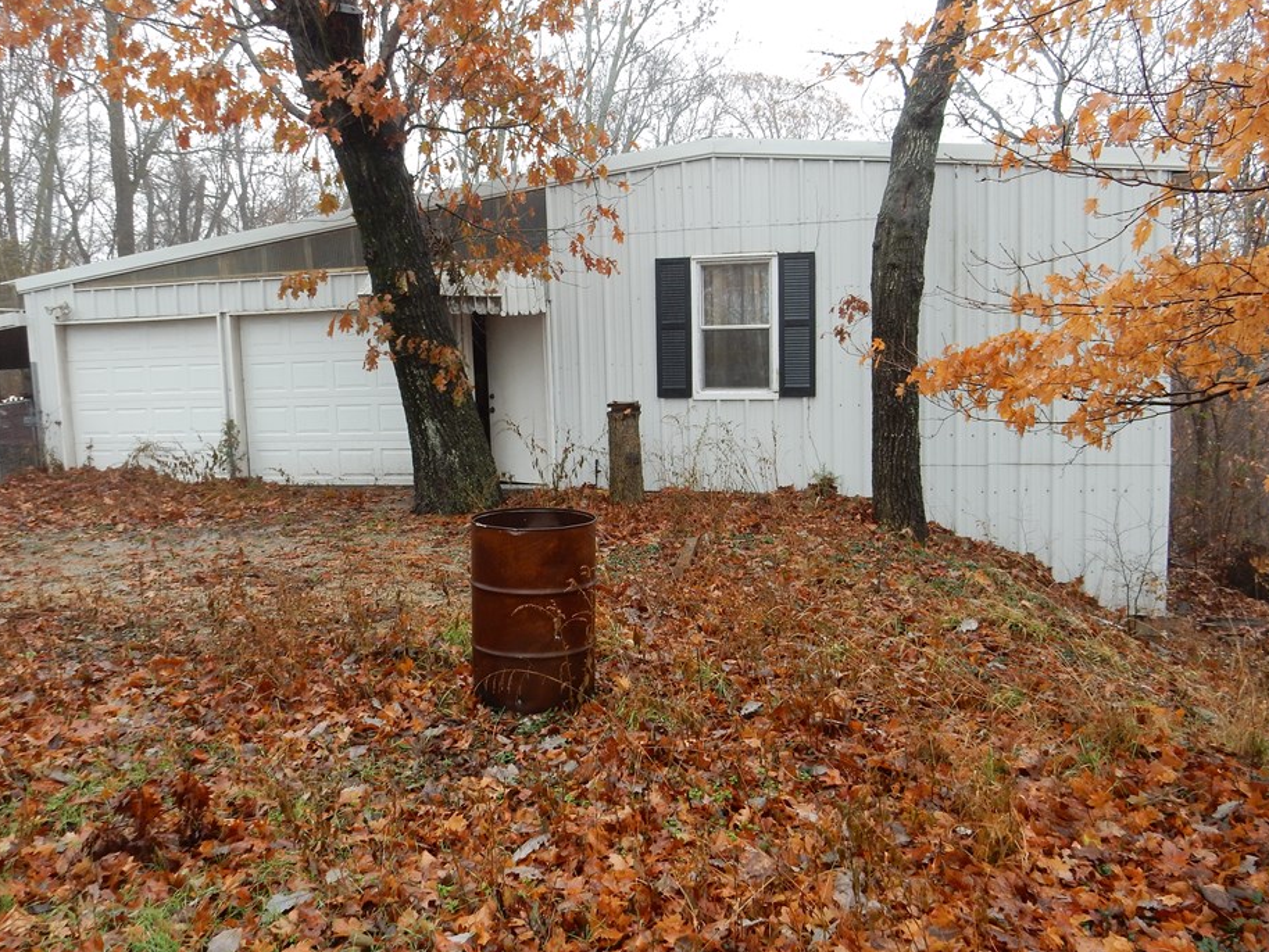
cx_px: 618
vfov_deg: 49.7
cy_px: 430
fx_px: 1027
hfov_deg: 63.4
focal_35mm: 28
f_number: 3.7
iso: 125
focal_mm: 4.5
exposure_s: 1/40
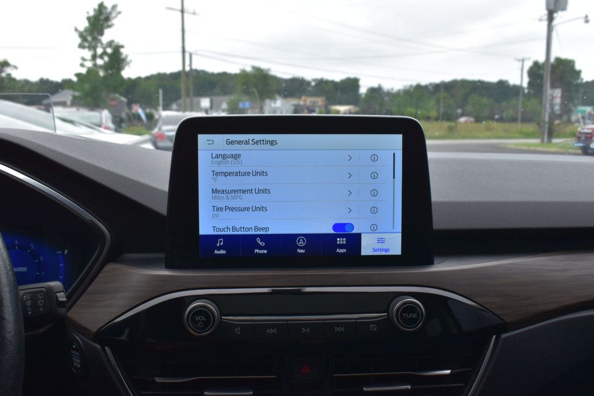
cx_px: 297
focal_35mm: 36
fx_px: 594
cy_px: 198
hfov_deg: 53.1
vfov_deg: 36.8
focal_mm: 24
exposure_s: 1/200
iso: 400
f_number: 10
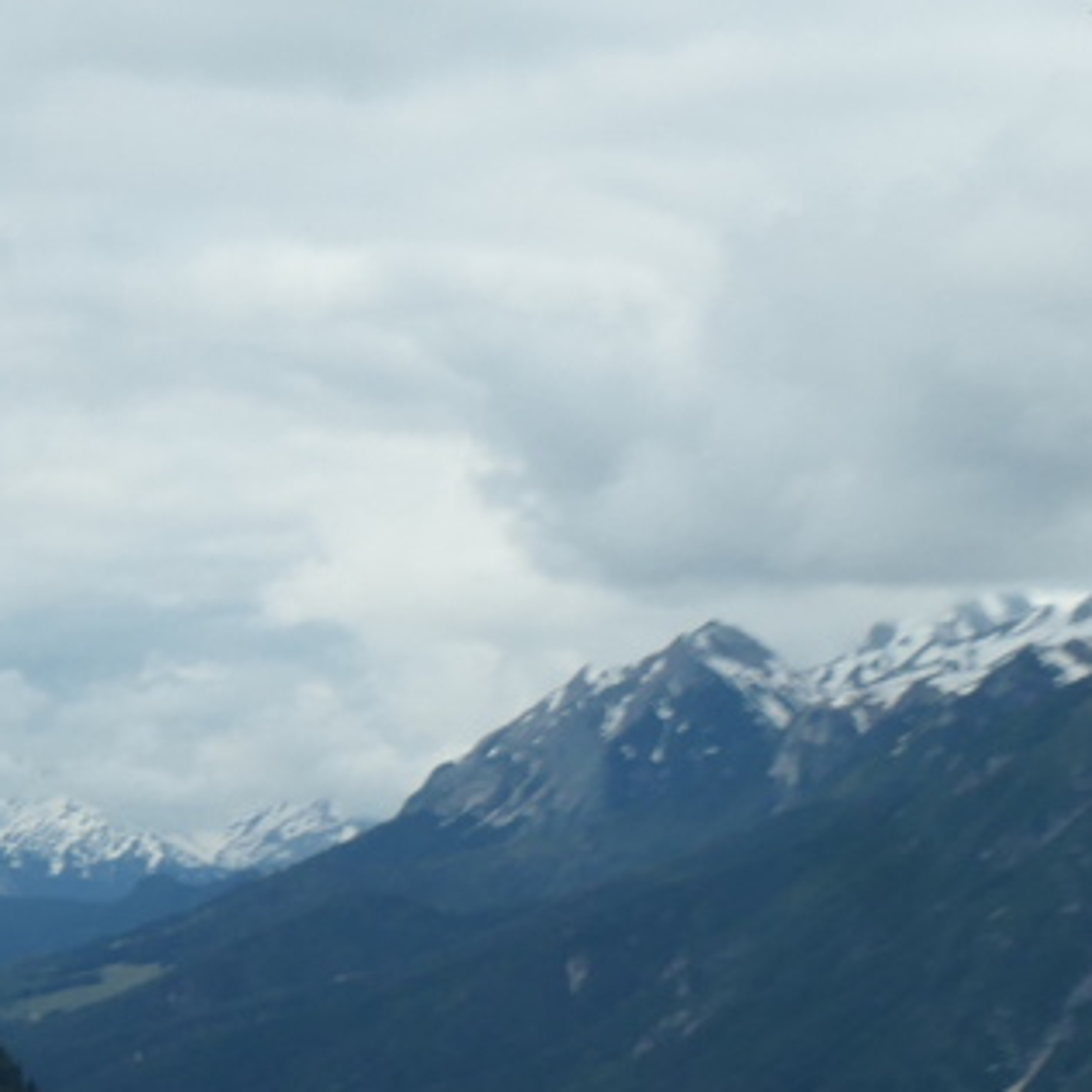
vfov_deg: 8.2
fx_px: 7638
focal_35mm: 214
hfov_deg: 7.7
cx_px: -1455
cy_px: 757
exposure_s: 1/1000
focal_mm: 19.3
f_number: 6.3
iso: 200
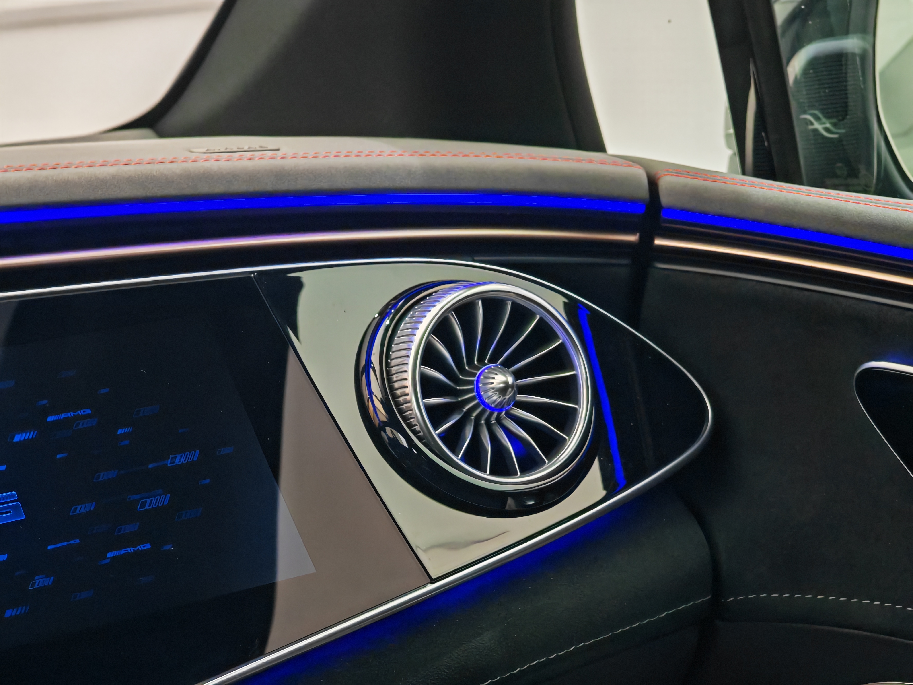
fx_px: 2506
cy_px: 342
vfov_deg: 15.6
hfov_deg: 20.7
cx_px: 456
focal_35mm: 95
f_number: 3
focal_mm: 14.92
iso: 250
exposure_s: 1/50
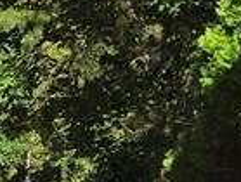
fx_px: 1180
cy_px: 253
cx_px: -168
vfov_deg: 8.7
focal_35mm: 169
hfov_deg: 11.0
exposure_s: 1/1160
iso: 25
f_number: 1.8
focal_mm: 5.4
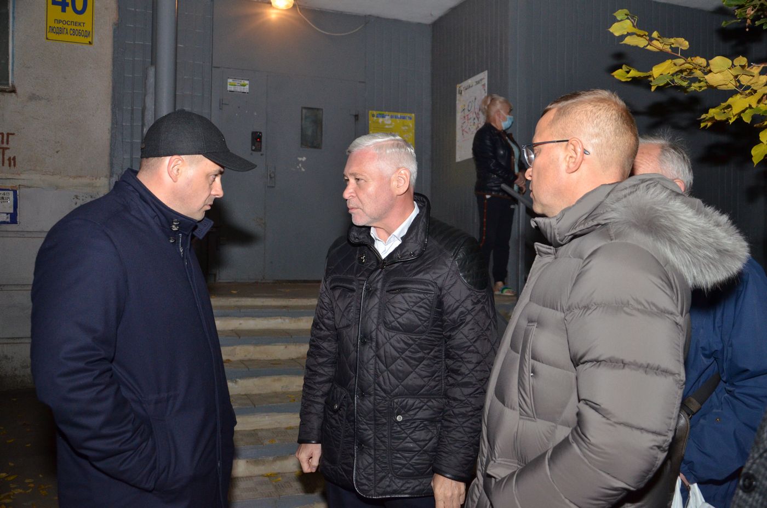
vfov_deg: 39.8
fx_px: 702
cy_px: 254
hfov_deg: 57.3
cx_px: 384
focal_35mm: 33
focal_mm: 22
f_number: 3.8
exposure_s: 1/200
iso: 1000
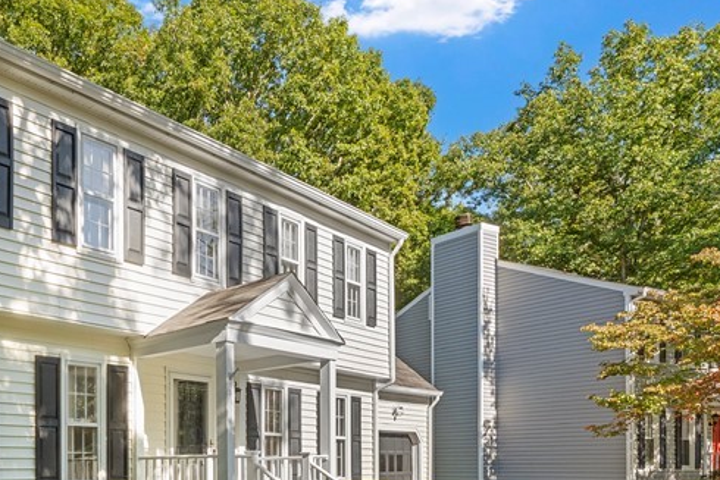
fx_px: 620
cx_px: 35
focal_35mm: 31
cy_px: 461
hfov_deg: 51.1
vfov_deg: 38.4
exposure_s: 1/400
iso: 1600
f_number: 9
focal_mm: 14
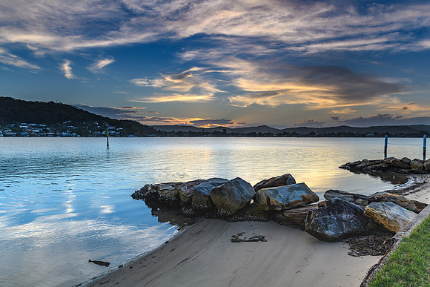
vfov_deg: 52.9
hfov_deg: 73.4
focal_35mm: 24
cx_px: 215
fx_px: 289
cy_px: 144
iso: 50
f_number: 6.3
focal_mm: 16
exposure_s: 1/15
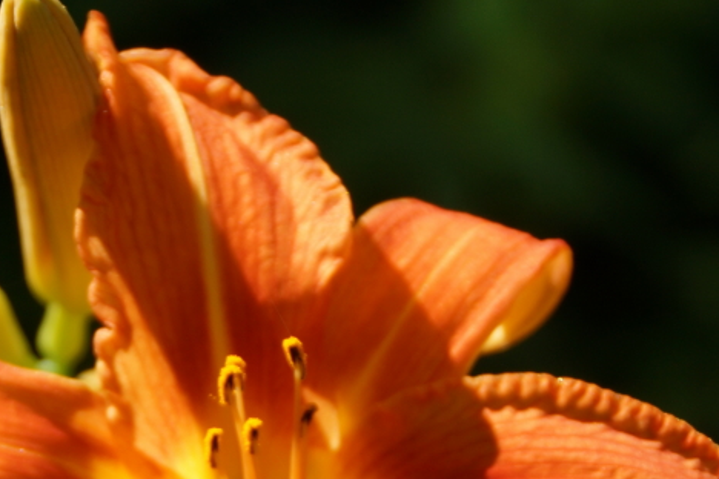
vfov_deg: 7.1
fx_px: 3834
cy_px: 464
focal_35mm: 192
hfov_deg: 10.7
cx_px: 228
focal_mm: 60
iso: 100
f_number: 5.6
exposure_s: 1/100
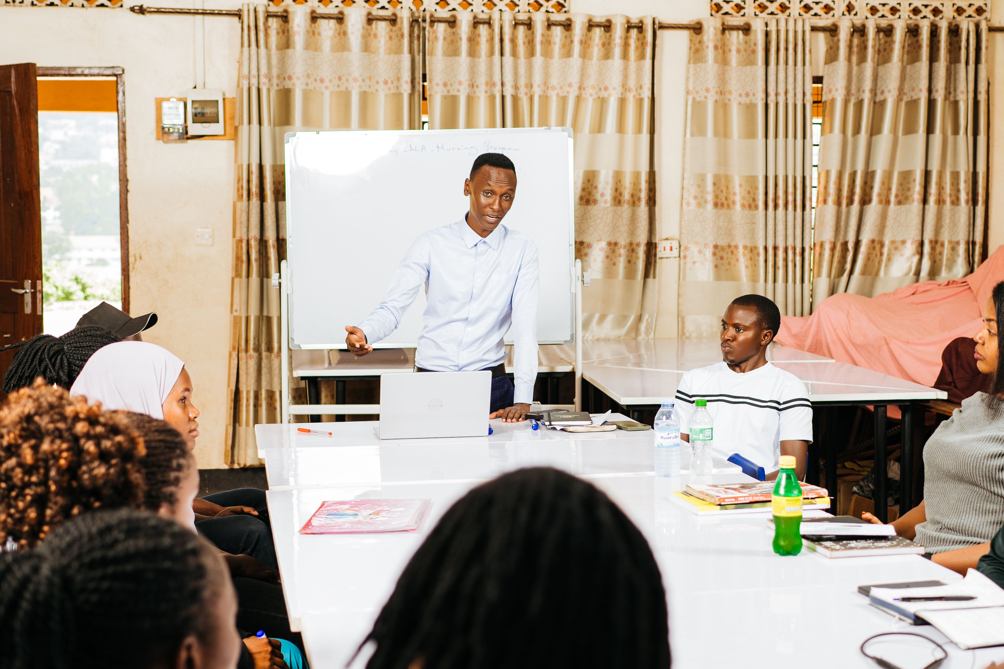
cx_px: 502
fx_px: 1450
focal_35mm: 52
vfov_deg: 26.0
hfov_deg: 38.2
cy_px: 334
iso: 250
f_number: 3.5
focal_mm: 35
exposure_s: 1/160
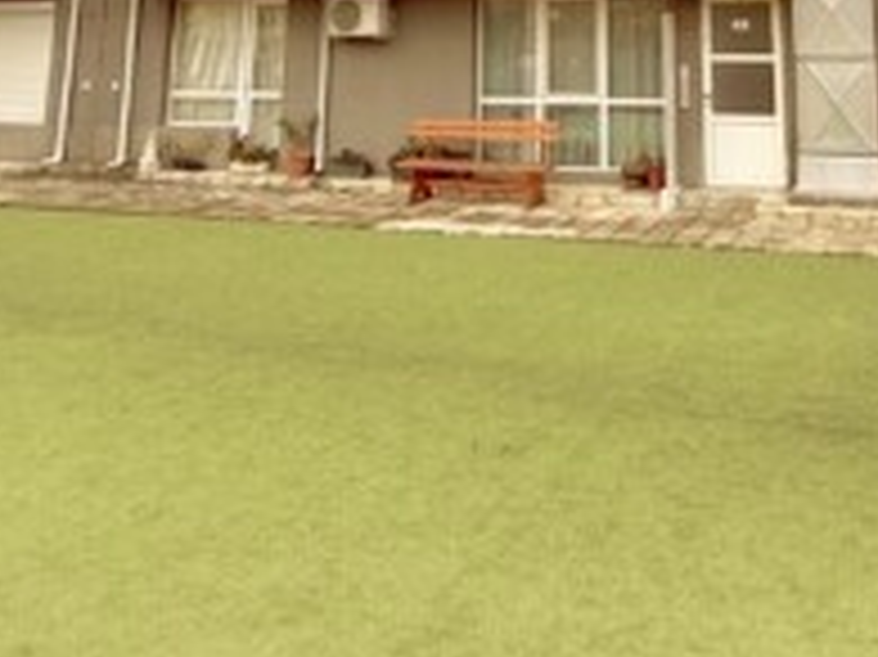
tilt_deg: +14.3
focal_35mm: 42
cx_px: 630
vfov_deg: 27.9
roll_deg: -0.2
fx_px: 1065
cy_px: -216
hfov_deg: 43.7
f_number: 2.2
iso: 50
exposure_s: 1/694
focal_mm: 2.22
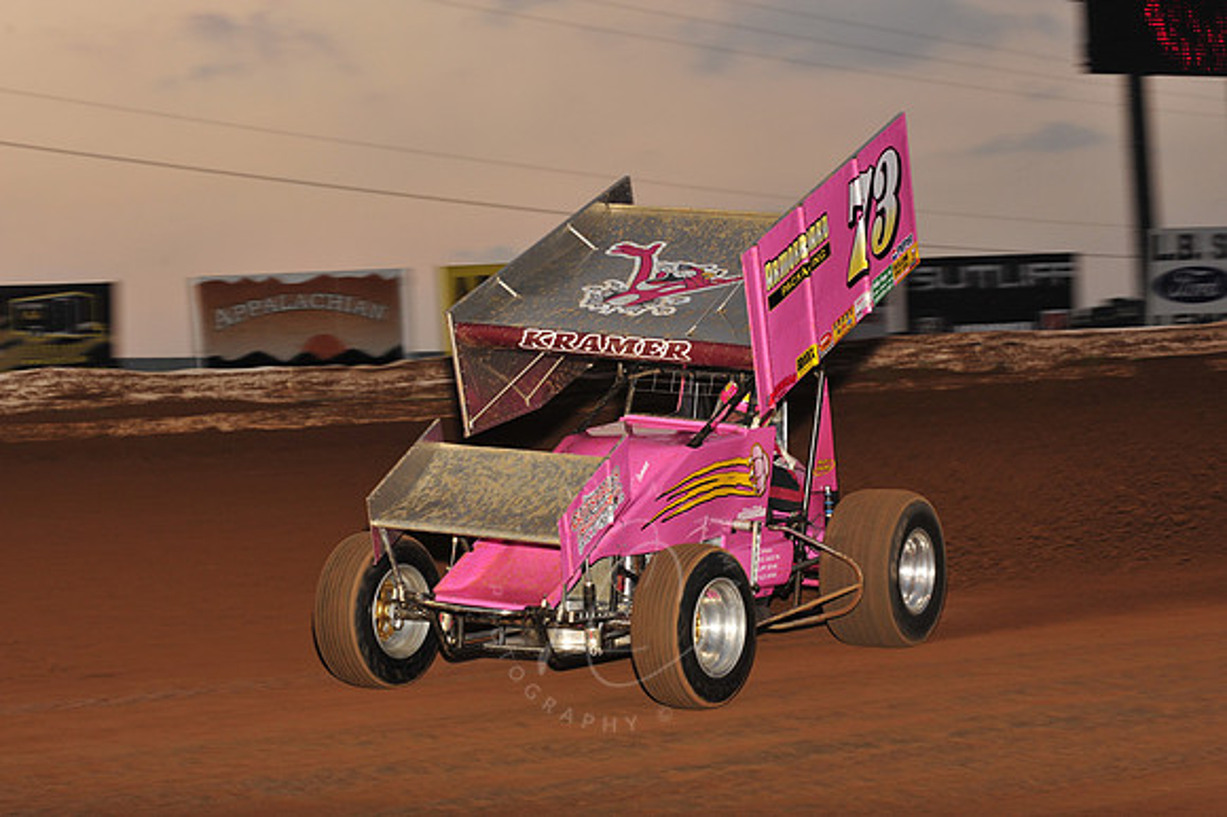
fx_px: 3134
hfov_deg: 22.2
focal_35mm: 92
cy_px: 408
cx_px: 614
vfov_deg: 14.8
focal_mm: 92
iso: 800
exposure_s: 1/320
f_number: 8
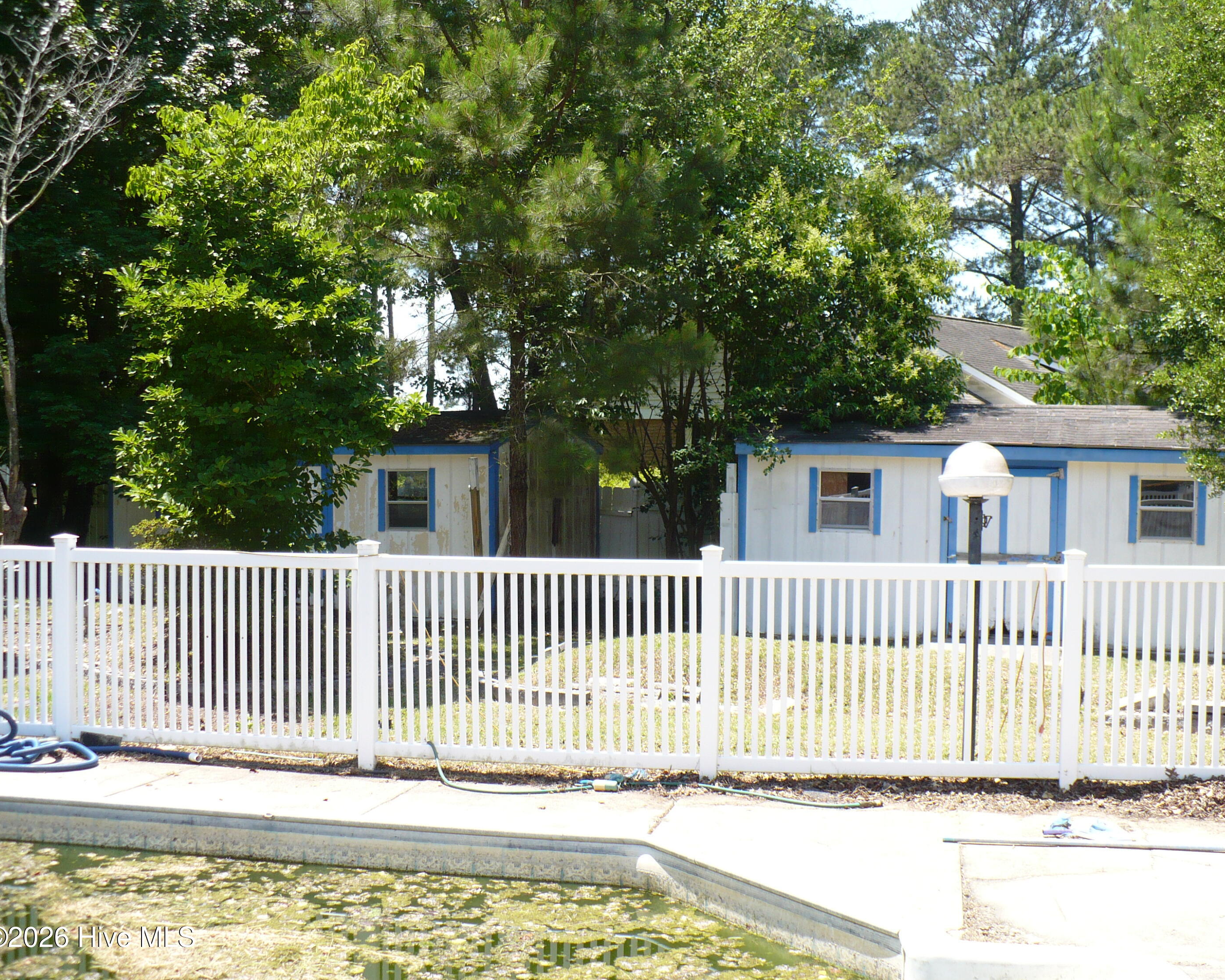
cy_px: 486
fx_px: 1414
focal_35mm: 39
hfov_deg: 46.8
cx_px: 646
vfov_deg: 38.2
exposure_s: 1/400
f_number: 2.8
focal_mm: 6.1
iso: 100
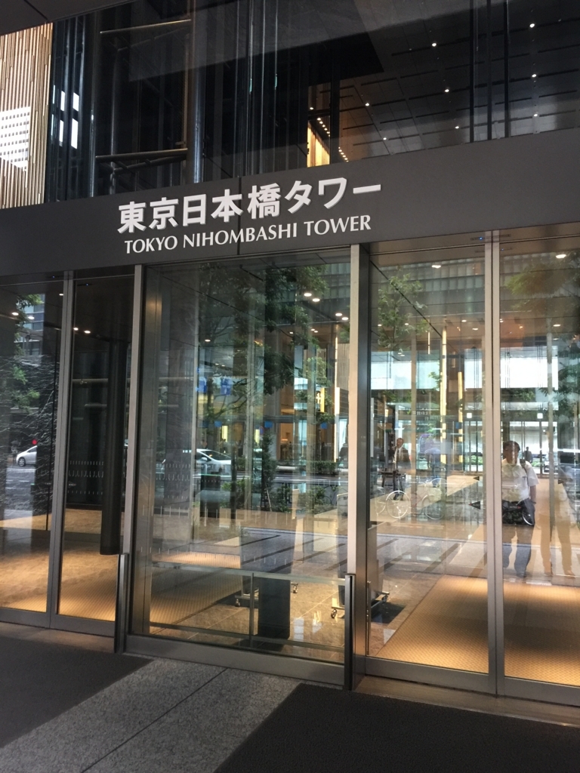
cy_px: 386
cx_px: 290
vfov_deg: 61.7
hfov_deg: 48.2
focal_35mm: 29
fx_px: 648
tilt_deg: +6.7
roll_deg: -0.6
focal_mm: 4.15
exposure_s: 1/10
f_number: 2.2
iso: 125
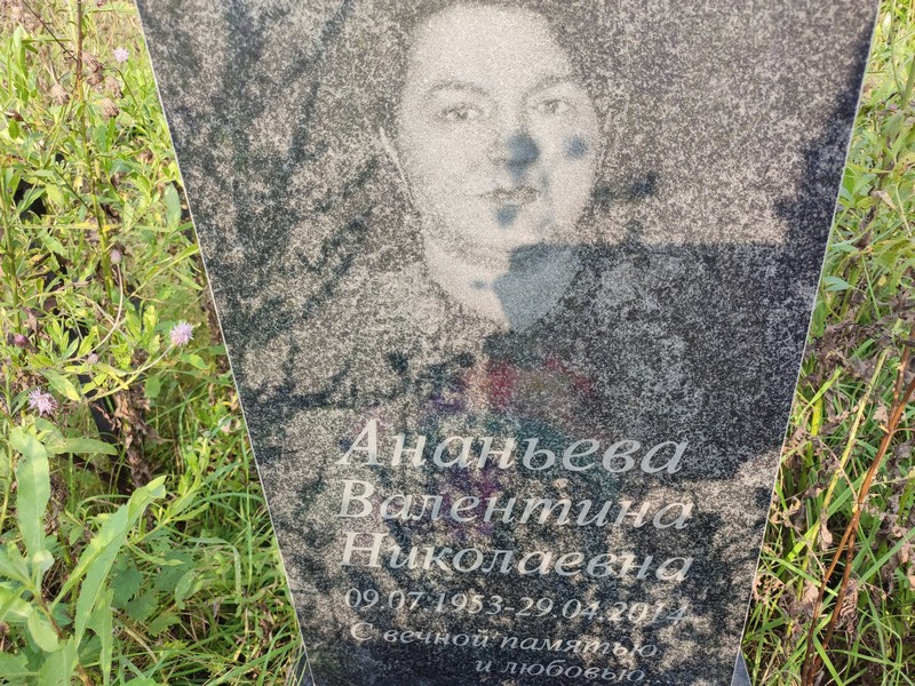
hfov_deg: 69.4
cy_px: 343
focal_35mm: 25
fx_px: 661
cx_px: 458
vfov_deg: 54.9
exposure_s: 1/126
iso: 50
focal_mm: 6.04
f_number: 1.9
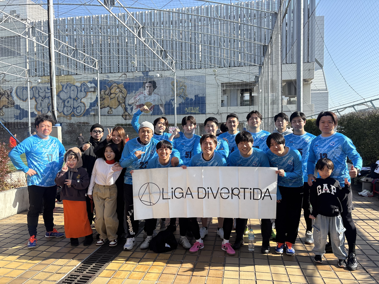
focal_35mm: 26
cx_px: 190
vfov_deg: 53.1
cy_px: 142
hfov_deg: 67.3
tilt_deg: -0.5
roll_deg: +0.5
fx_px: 285
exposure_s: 1/1364
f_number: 1.6
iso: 50
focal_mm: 5.96
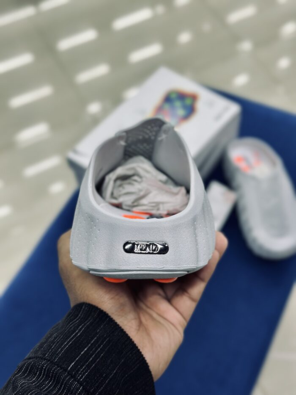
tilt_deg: -54.9
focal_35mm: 48
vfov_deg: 39.7
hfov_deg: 30.3
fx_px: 547
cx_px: 148
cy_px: 198
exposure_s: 1/113
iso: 64
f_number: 1.78
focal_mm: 6.86
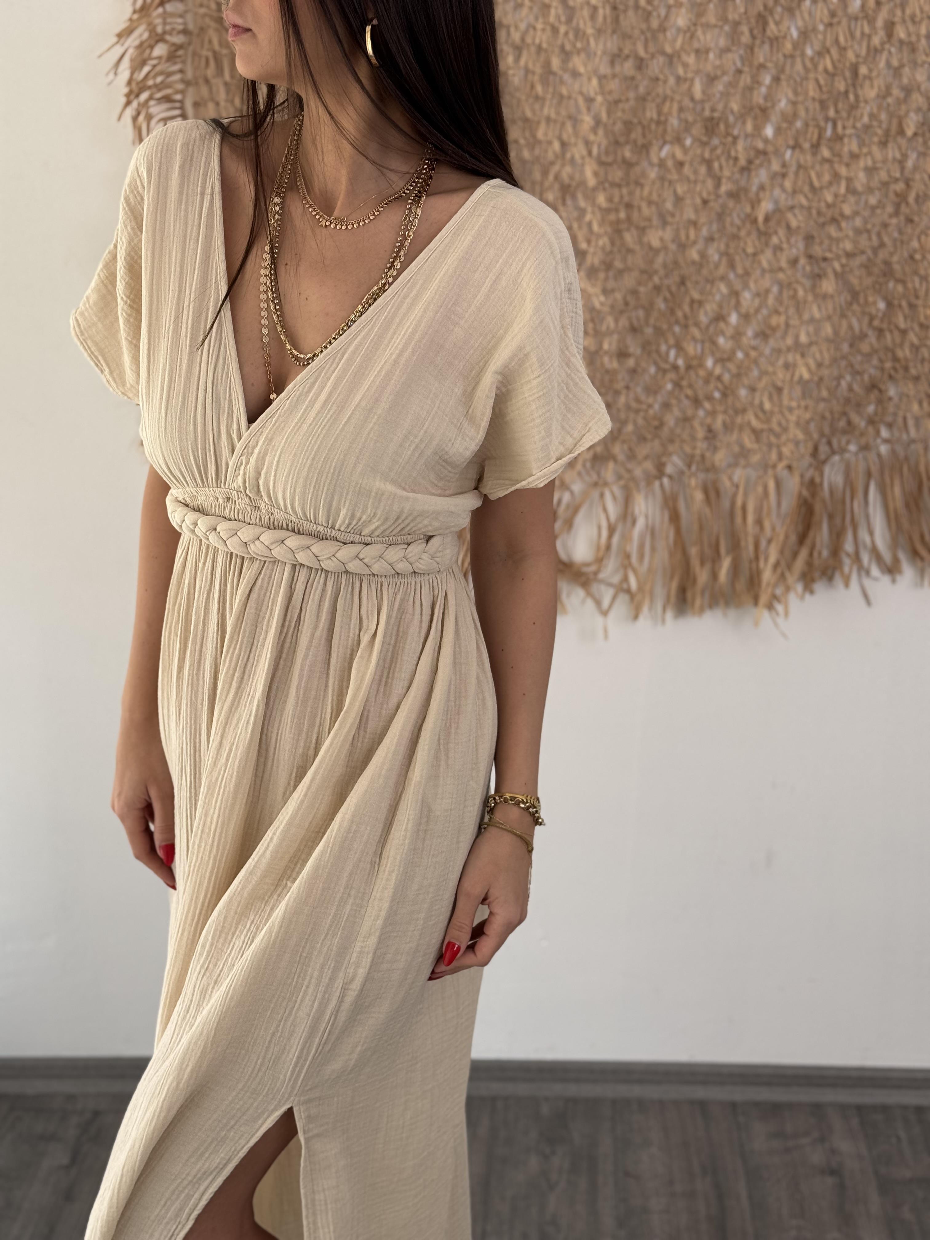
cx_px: 465
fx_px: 1719
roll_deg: +0.3
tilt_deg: -17.0
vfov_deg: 39.7
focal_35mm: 48
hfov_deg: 30.3
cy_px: 620
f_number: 1.78
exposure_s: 1/178
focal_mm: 6.76
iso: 64
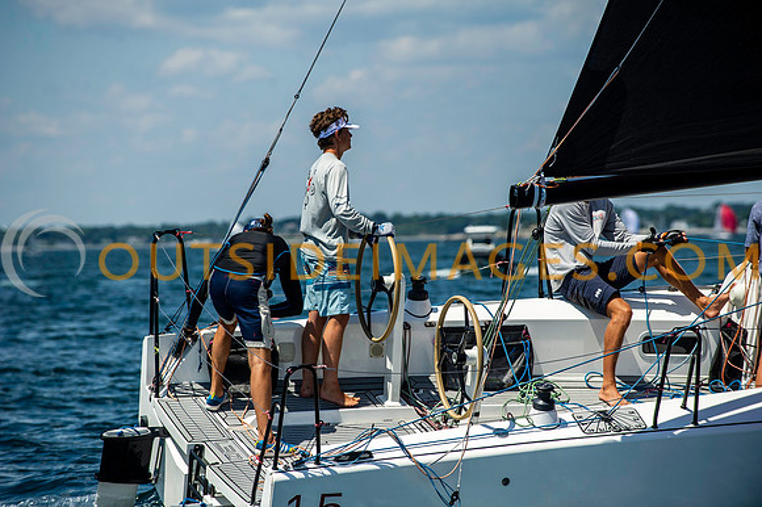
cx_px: 381
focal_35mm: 200
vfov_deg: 6.9
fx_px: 4231
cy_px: 254
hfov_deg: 10.3
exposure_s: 1/2500
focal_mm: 200
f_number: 5
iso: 320
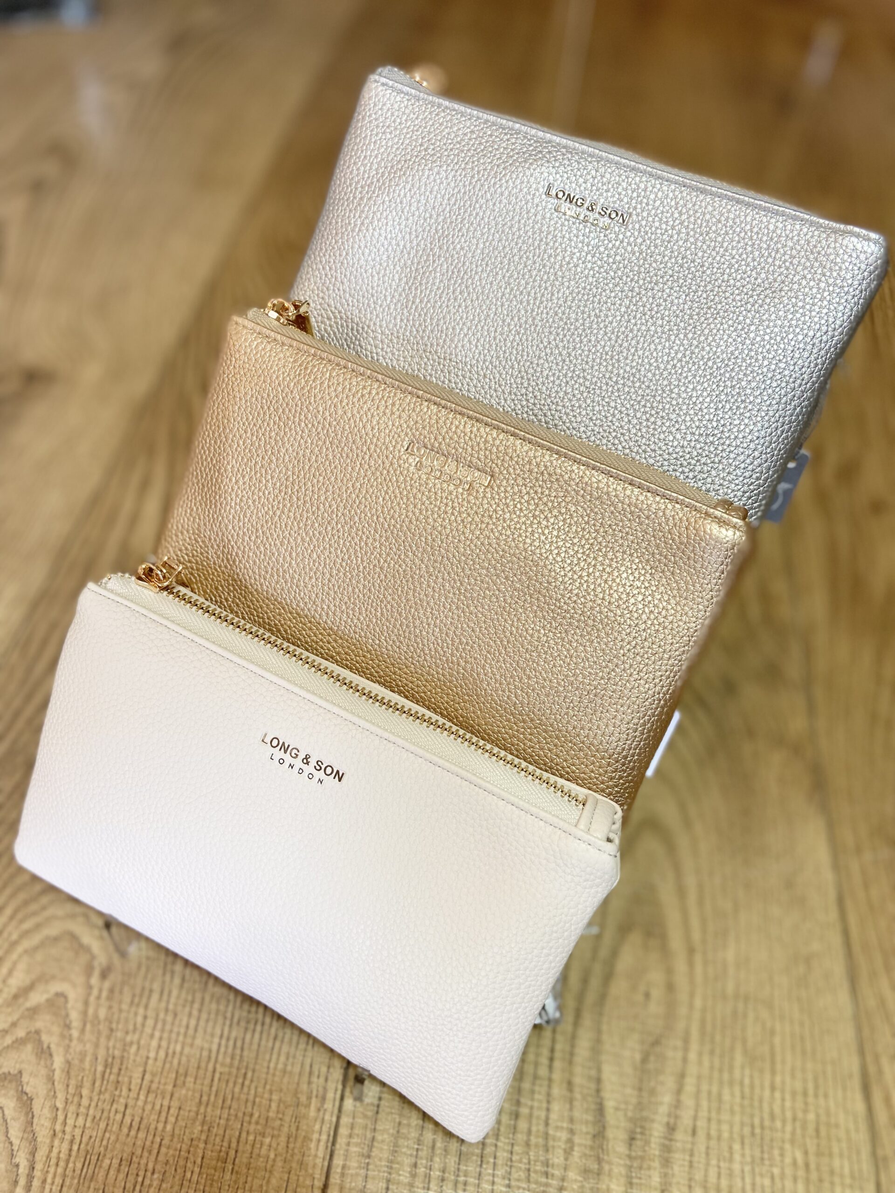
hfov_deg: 53.1
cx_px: 448
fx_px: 896
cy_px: 596
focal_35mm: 26
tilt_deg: -49.6
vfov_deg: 67.3
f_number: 1.8
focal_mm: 4.25
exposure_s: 1/50
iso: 80
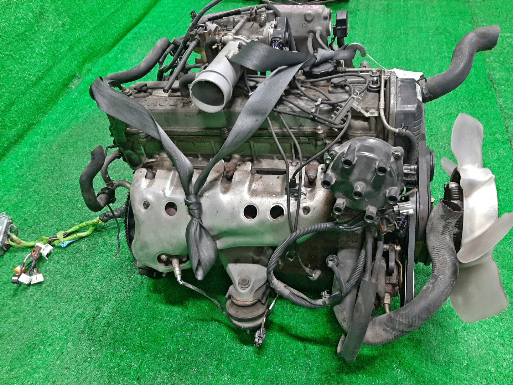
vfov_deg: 53.1
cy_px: 192
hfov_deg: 67.3
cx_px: 256
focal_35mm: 26
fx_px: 385
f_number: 1.7
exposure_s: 1/50
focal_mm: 3.93
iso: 209
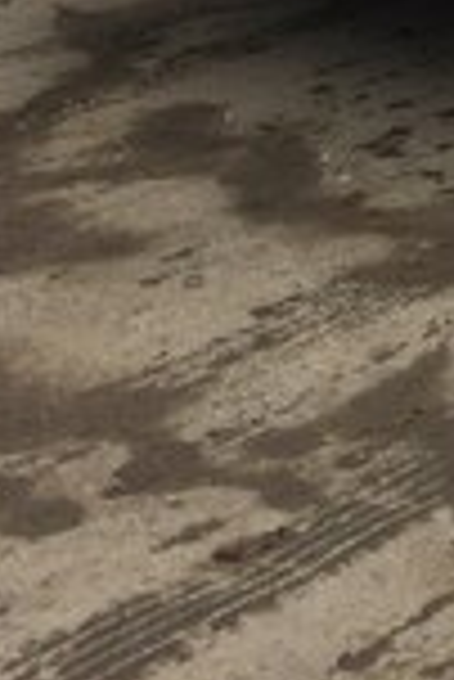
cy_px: -405
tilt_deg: -4.8
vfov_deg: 17.9
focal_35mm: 99
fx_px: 1868
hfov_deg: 12.7
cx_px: 796
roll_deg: +1.6
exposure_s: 1/1642
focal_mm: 4.15
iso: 32
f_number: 2.2
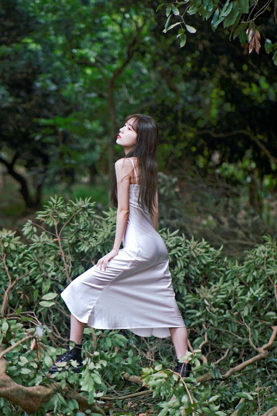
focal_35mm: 135
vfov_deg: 15.2
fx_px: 1558
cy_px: 217
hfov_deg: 10.2
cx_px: 142
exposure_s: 1/125
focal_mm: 85
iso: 125
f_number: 2
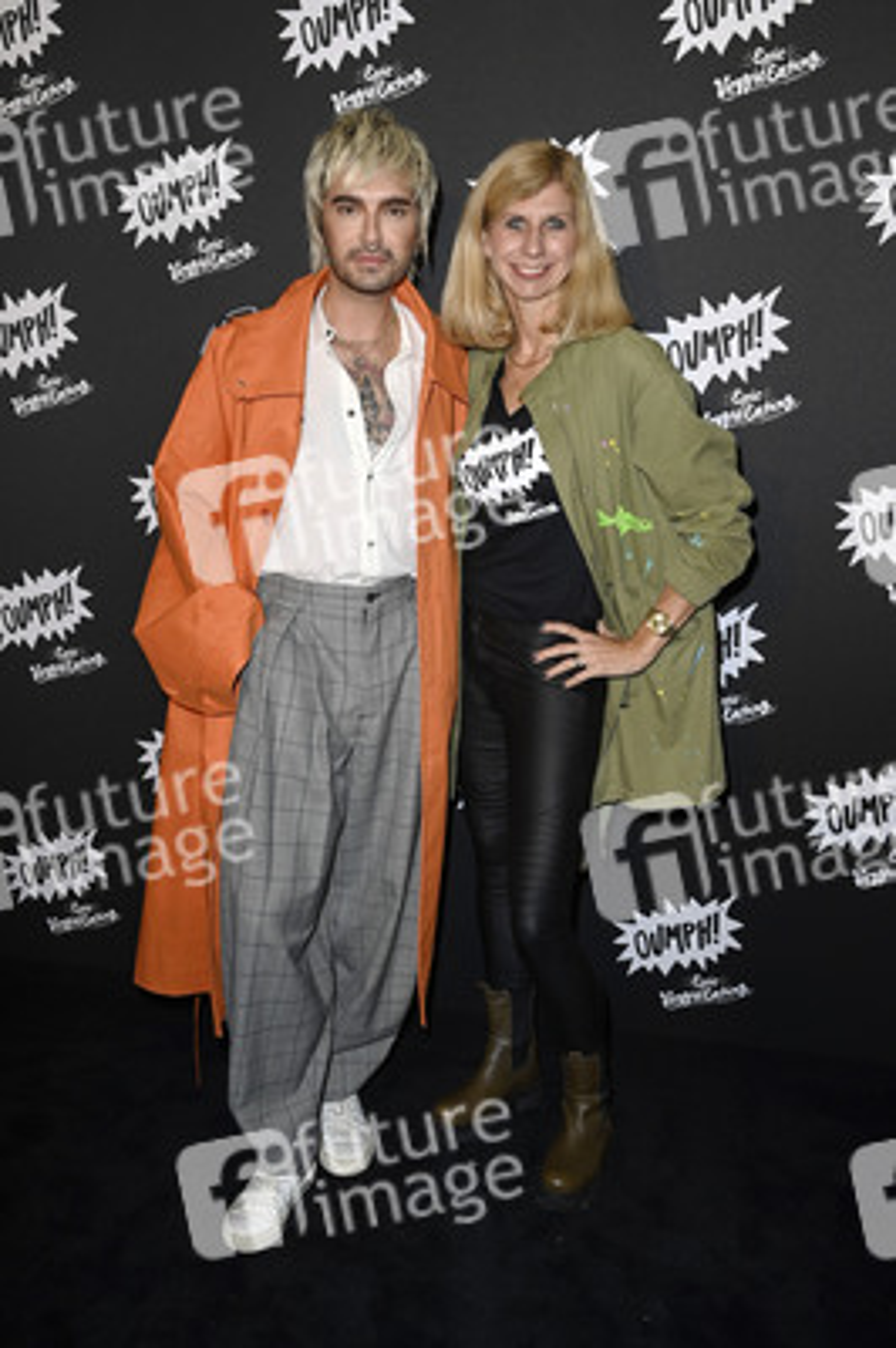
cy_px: 674
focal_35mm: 32
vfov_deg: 58.8
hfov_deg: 41.0
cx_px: 448
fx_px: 1197
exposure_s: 1/250
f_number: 5.6
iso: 400
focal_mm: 32
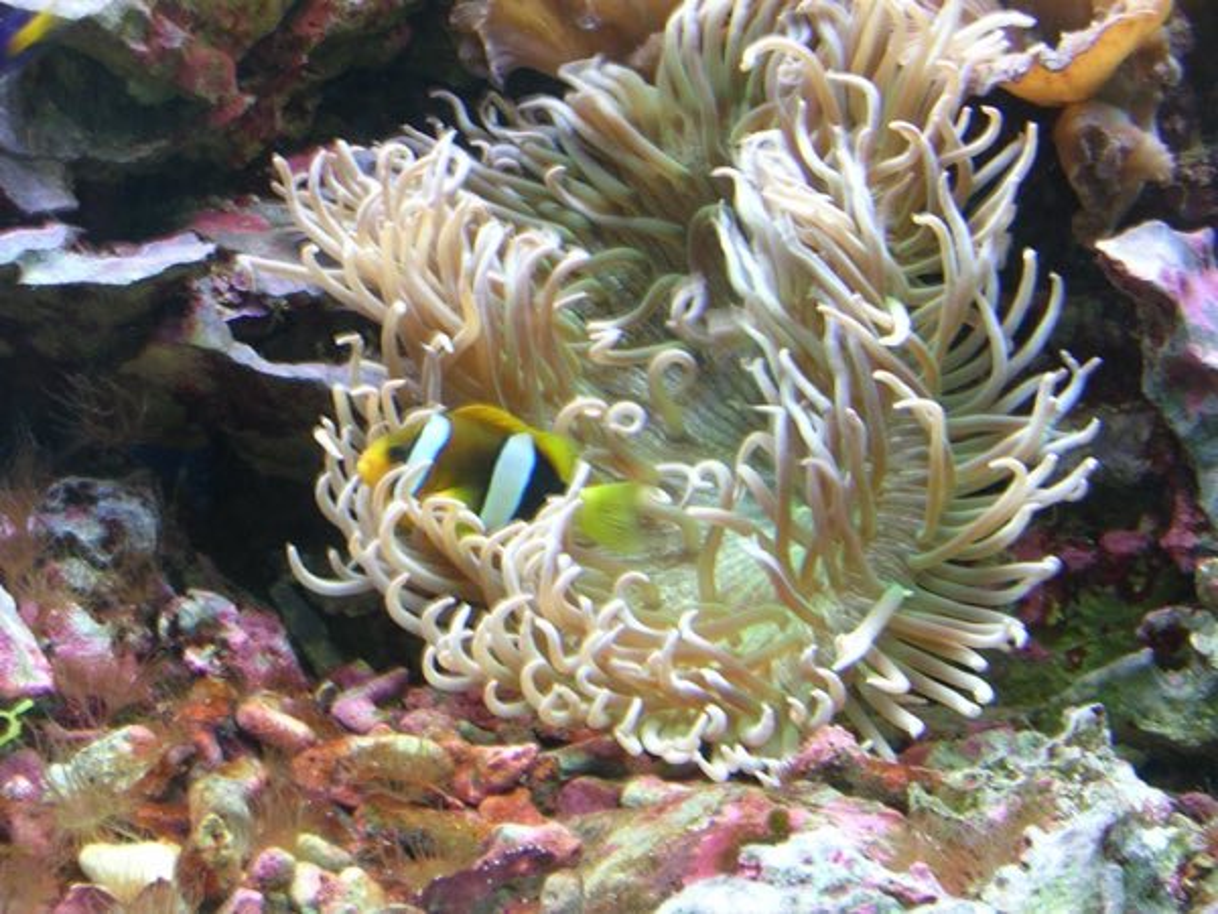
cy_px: 457
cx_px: 609
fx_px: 2111
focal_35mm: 60
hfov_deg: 32.2
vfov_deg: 24.4
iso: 81
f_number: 3.4
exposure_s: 1/6.1
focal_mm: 9.1
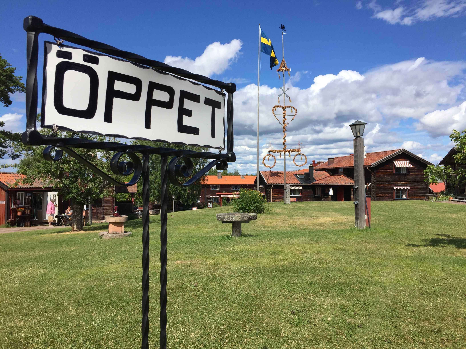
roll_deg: -0.5
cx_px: 233
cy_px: 174
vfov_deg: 48.2
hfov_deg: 61.7
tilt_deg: +0.8
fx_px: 390
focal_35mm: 29
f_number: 2.2
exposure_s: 1/3049
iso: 32
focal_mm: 4.15
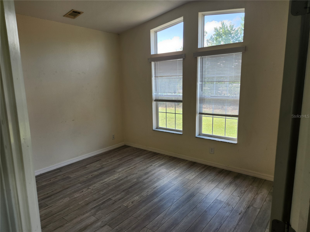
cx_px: 155
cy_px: 116
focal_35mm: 23
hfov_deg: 73.9
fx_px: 206
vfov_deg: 58.9
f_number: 1.8
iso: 50
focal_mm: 5.4
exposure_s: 1/180
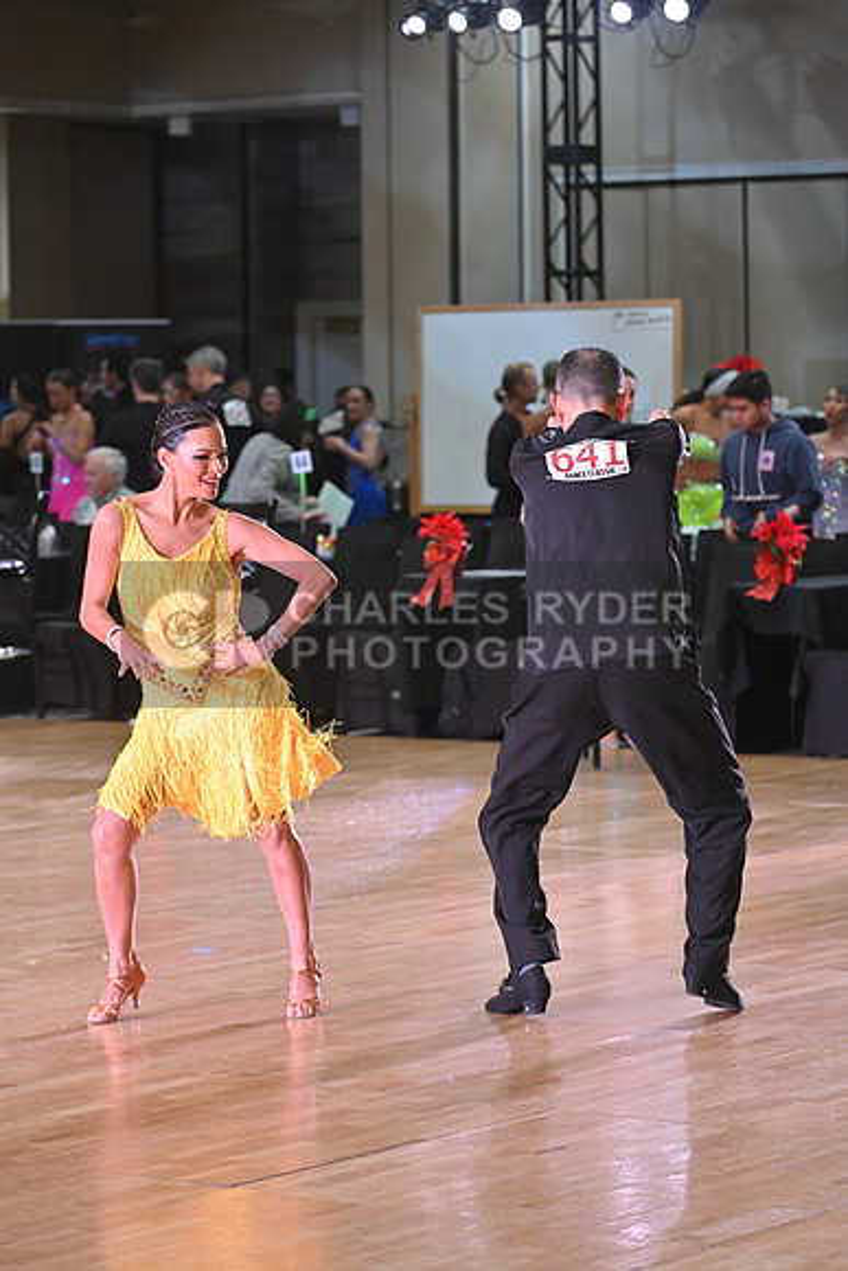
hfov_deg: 11.2
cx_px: 424
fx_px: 4308
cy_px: 636
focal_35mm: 122
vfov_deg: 16.8
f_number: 4.5
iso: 3200
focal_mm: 122
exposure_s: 1/400
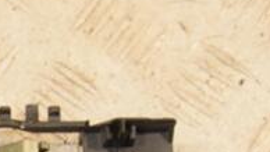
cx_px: -88
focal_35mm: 194
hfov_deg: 10.8
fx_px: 1389
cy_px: 236
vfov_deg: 6.2
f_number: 7.1
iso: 800
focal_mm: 40
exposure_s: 1/200
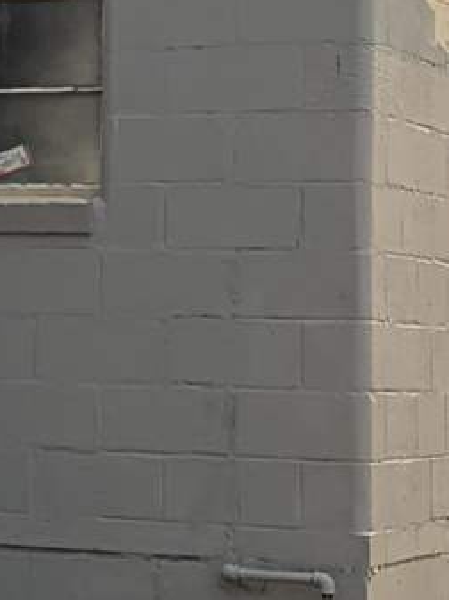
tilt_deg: +3.6
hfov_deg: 7.9
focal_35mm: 178
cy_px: 192
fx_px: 3084
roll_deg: -1.5
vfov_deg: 11.1
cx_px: -520
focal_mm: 5.96
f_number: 1.6
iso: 64
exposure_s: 1/4065
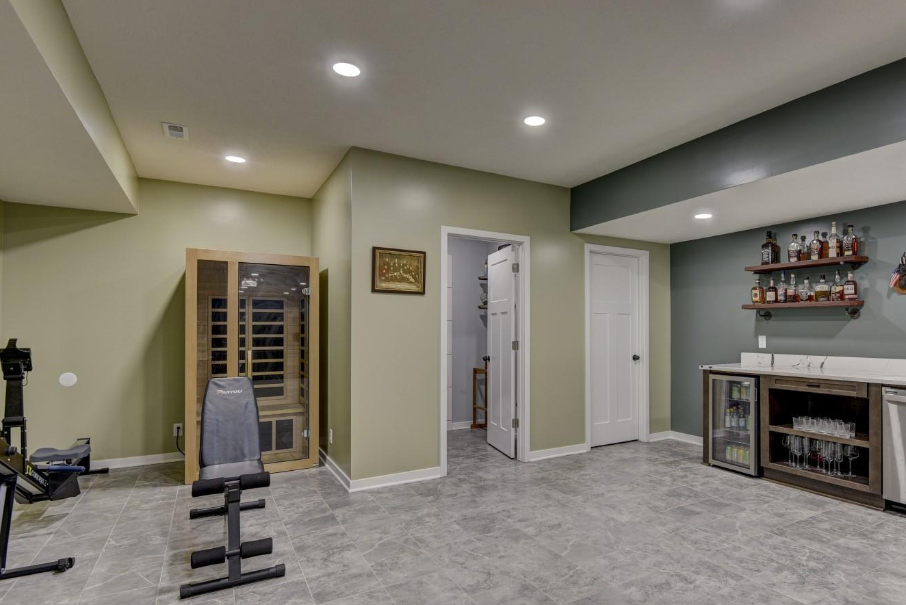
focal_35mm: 29
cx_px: 544
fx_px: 730
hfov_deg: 63.1
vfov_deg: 45.0
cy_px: 331
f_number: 8
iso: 400
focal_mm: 24
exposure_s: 1/6
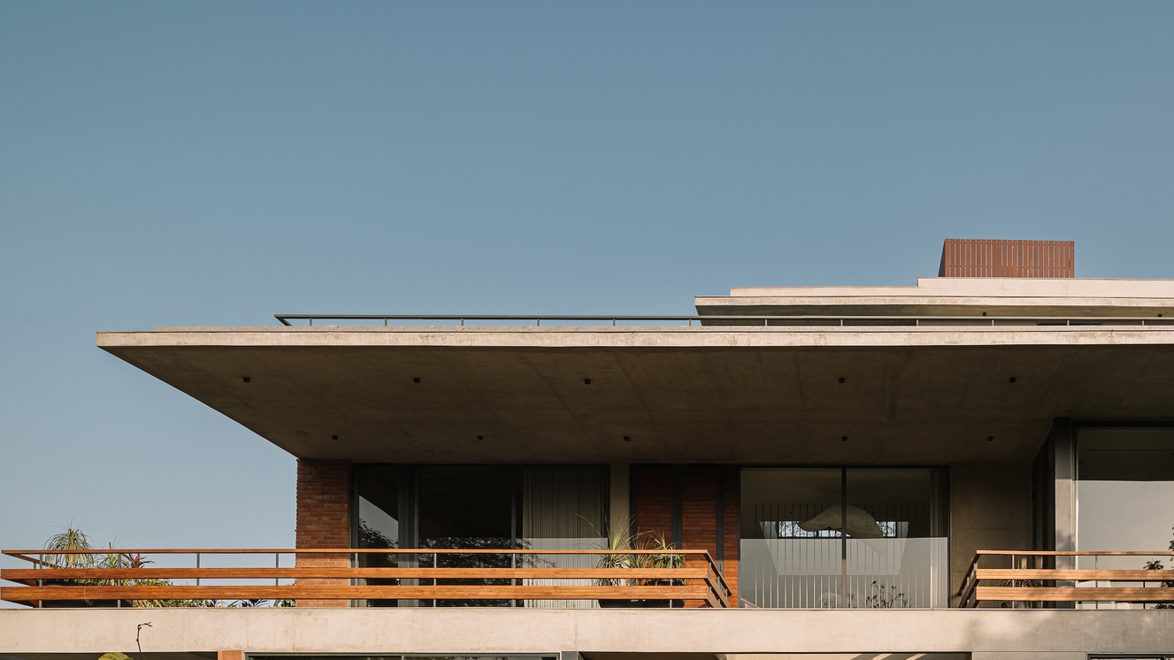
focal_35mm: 30
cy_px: 437
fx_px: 934
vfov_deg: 38.5
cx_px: 869
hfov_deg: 61.0
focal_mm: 19
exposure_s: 1/125
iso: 200
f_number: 10
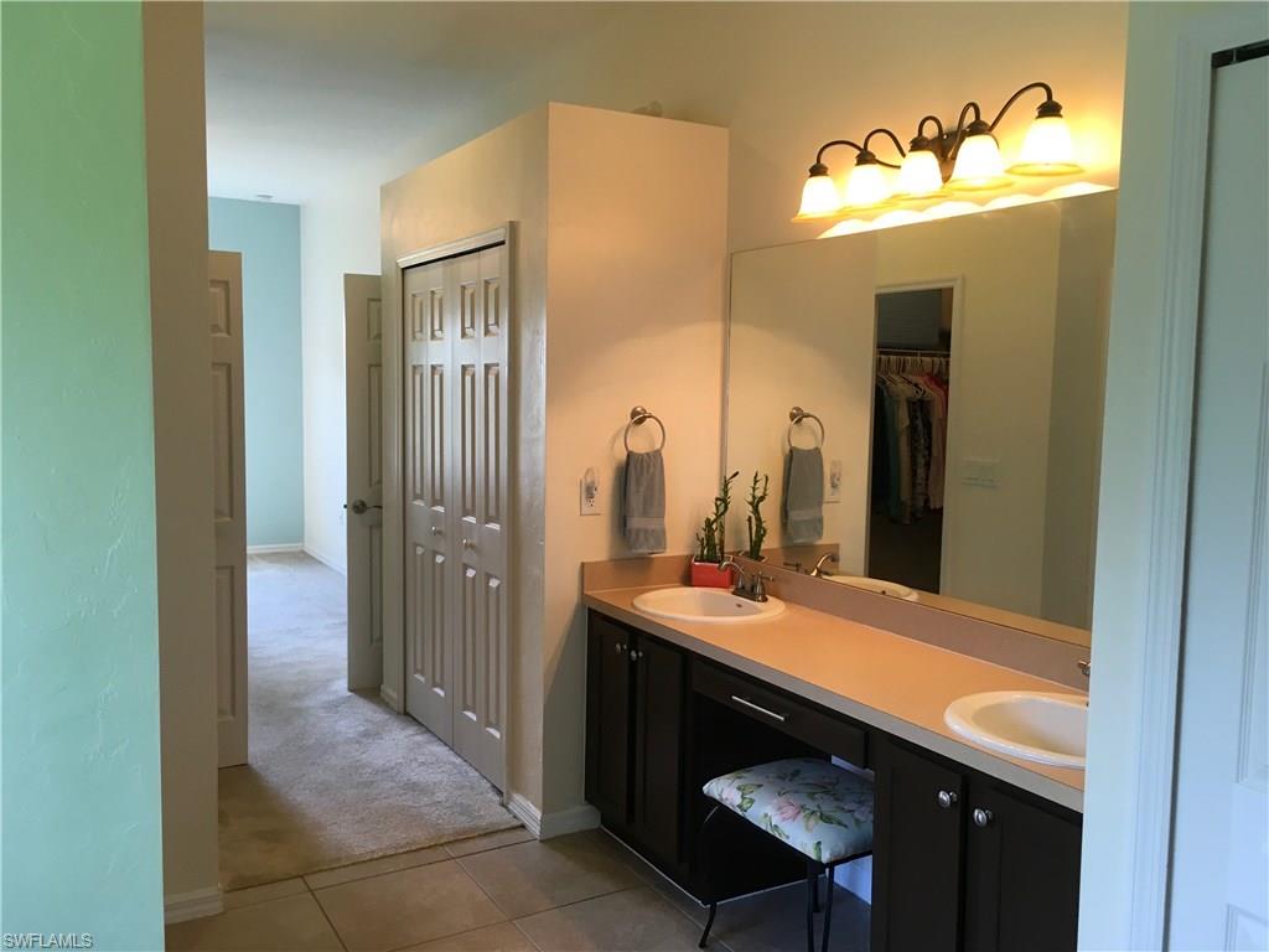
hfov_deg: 61.7
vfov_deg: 48.2
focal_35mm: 29
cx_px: 634
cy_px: 476
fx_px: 1063
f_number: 2.2
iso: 32
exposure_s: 1/30
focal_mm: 4.15
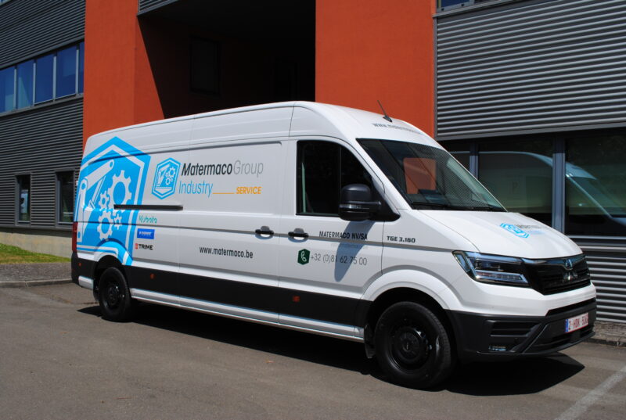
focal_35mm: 36
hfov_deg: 53.0
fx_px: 627
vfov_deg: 37.0
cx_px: 313
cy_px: 210
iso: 100
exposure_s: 1/320
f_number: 9
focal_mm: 24
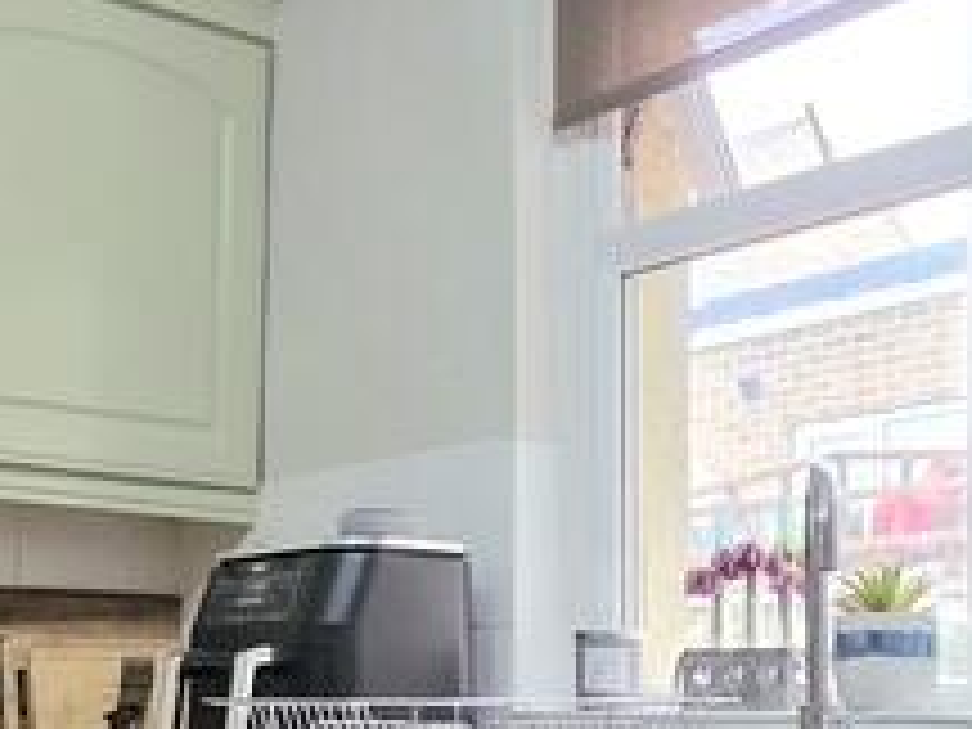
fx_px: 1657
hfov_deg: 32.5
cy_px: 749
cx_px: 621
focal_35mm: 59
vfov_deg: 23.6
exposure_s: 1/101
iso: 125
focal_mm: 2.2
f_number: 1.9
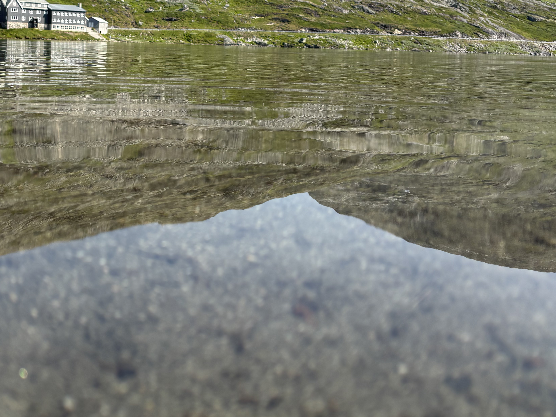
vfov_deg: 31.0
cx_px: 164
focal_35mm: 45
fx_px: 723
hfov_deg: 41.3
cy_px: 60
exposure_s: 1/1949
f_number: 1.6
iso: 50
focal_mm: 5.96
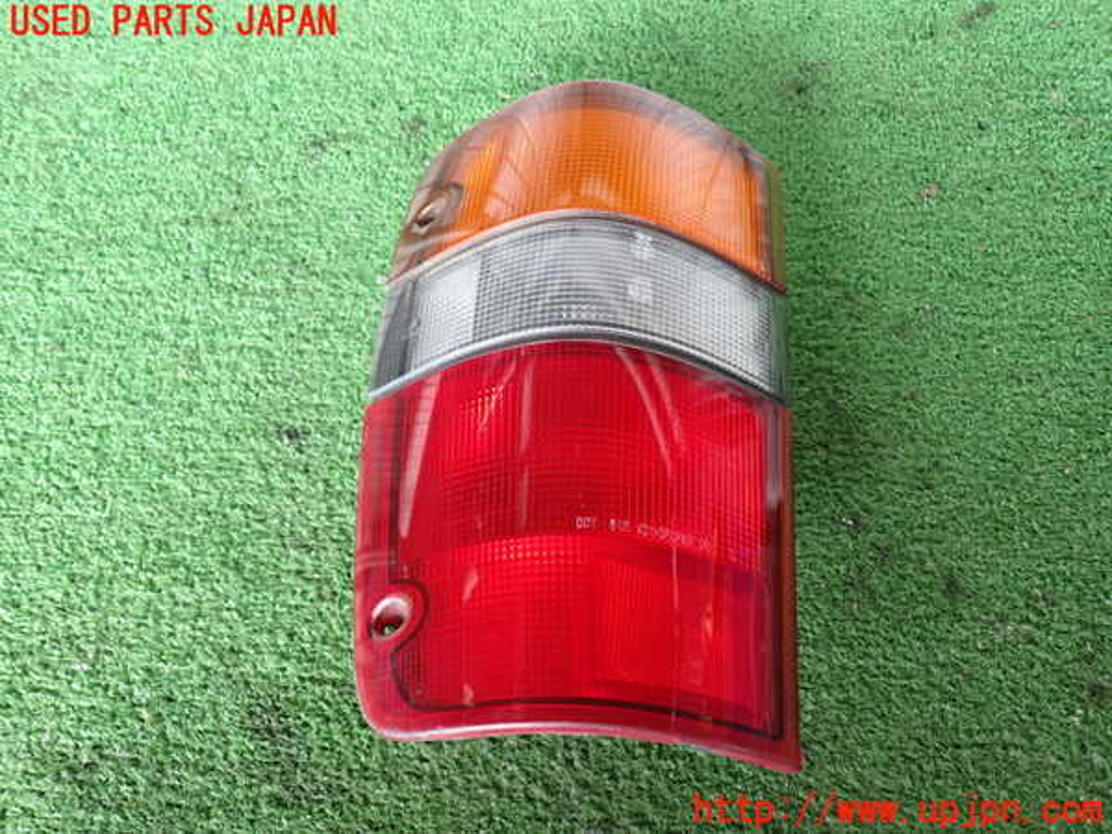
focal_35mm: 32
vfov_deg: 44.2
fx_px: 1028
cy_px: 417
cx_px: 556
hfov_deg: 56.8
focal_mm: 5.79
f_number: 2.4
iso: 250
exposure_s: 1/30
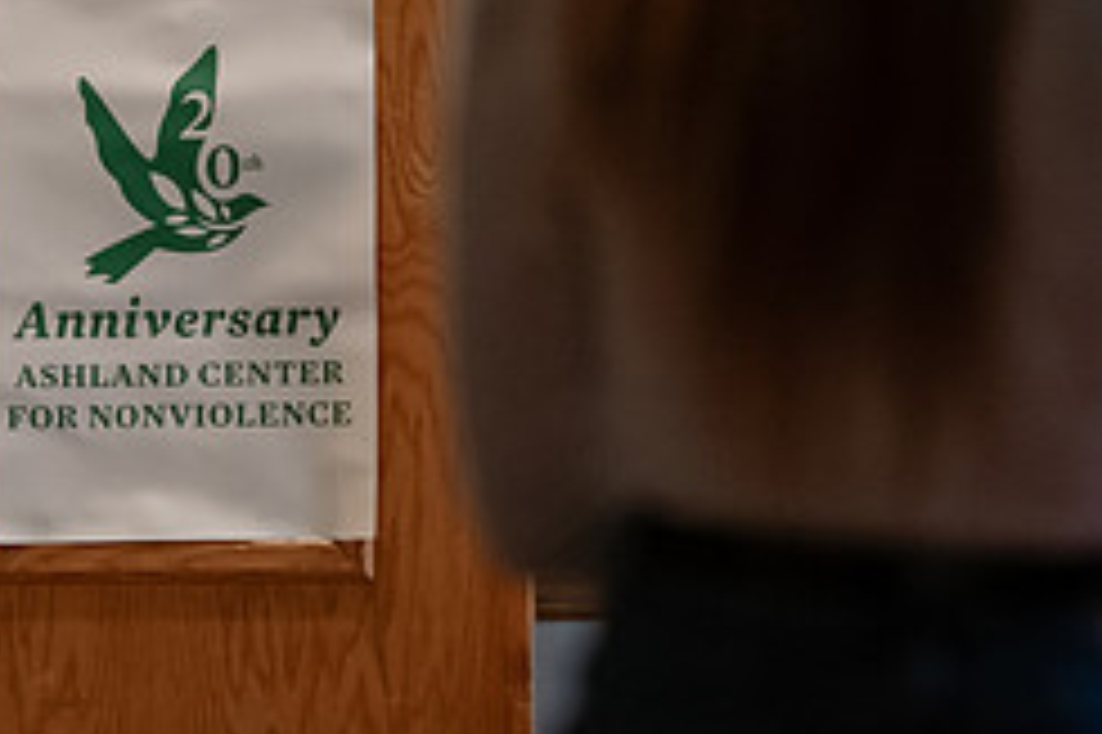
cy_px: -124
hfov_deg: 6.4
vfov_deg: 4.3
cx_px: 346
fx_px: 9789
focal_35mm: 320
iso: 3200
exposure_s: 1/200
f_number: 3.2
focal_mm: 135
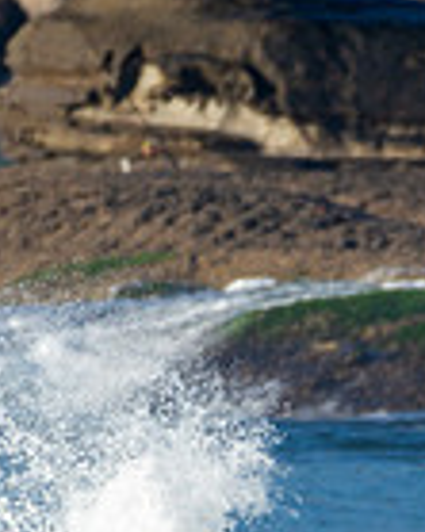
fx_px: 46276
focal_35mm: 2940
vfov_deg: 0.7
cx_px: 57
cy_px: 698
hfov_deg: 0.5
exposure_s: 1/640
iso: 125
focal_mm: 500
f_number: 5.6
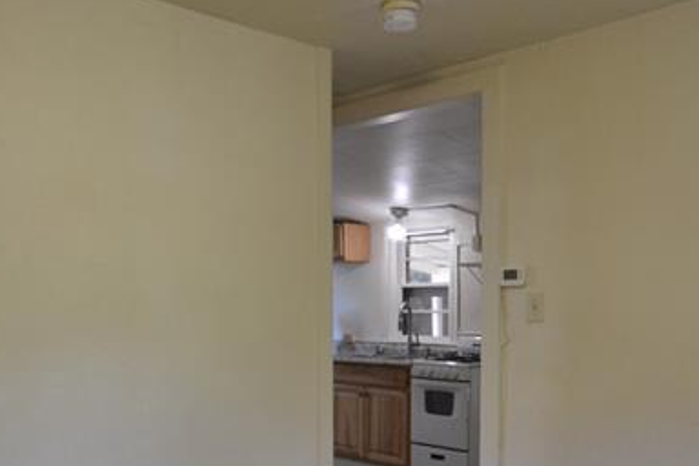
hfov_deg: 48.5
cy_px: 351
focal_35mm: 40
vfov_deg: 32.7
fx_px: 777
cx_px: 355
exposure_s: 1/60
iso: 450
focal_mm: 10
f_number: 3.5
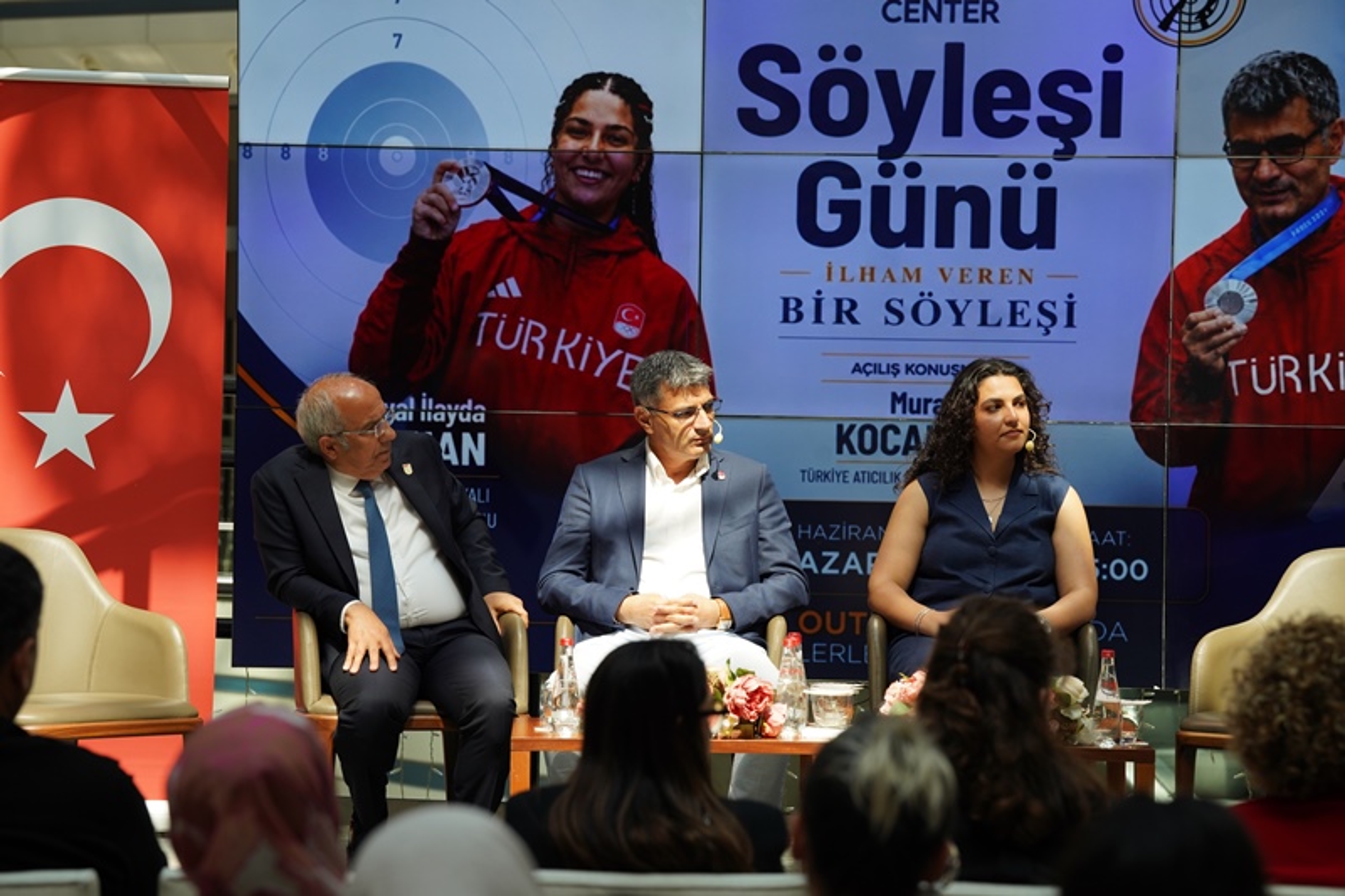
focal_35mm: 134
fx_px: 5005
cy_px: 448
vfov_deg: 10.2
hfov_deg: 15.3
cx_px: 672
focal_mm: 134
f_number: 6.3
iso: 400
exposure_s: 1/160
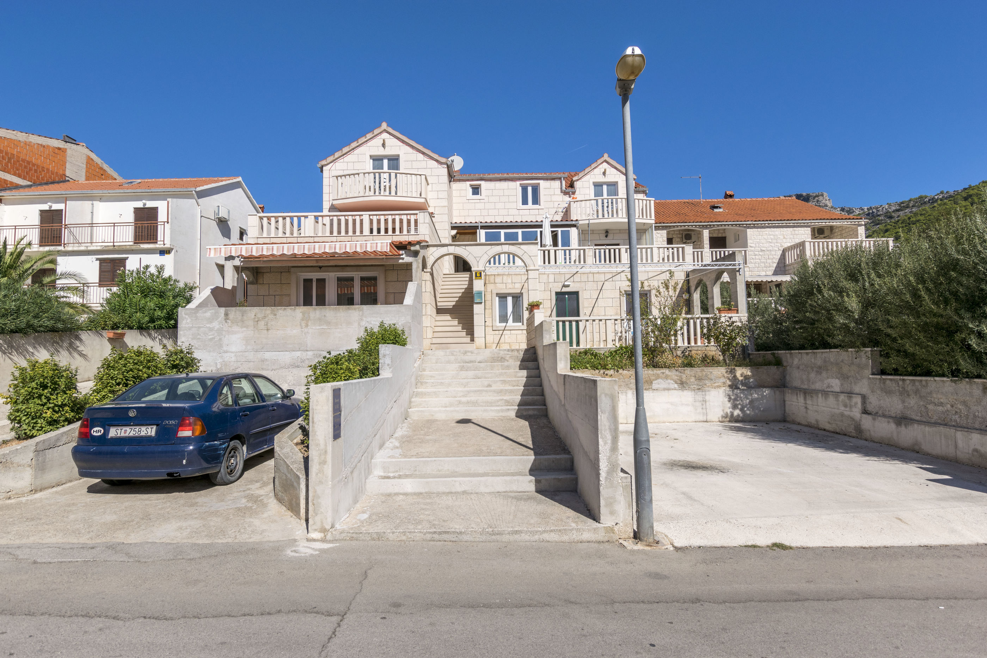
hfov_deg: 90.0
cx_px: 494
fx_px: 493
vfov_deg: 67.4
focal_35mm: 18
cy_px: 329
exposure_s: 1/800
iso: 100
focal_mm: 12
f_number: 8
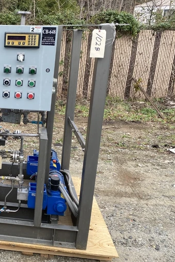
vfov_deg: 48.4
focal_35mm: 40
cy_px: 122
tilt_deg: -15.6
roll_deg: -1.3
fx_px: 292
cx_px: -18
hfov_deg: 30.0
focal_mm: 4.25
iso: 32
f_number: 1.8
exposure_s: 1/557
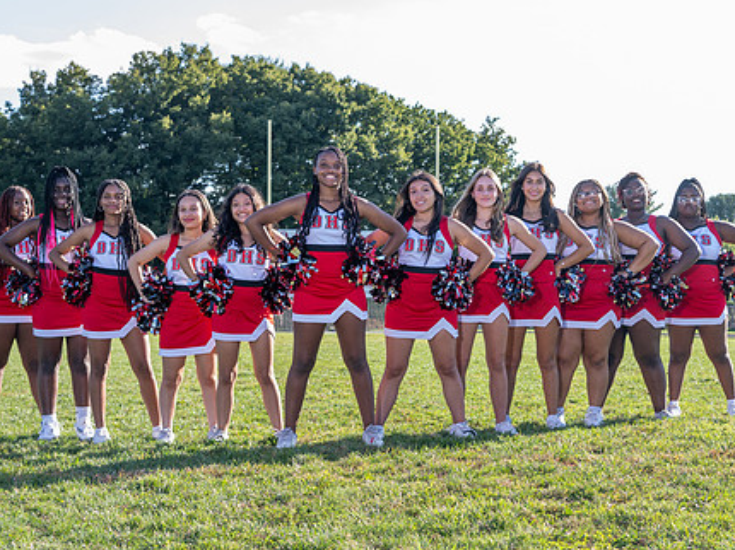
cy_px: 321
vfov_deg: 22.2
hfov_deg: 29.4
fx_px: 1401
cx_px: 411
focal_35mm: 66
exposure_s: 1/200
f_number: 5
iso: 160
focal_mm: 40
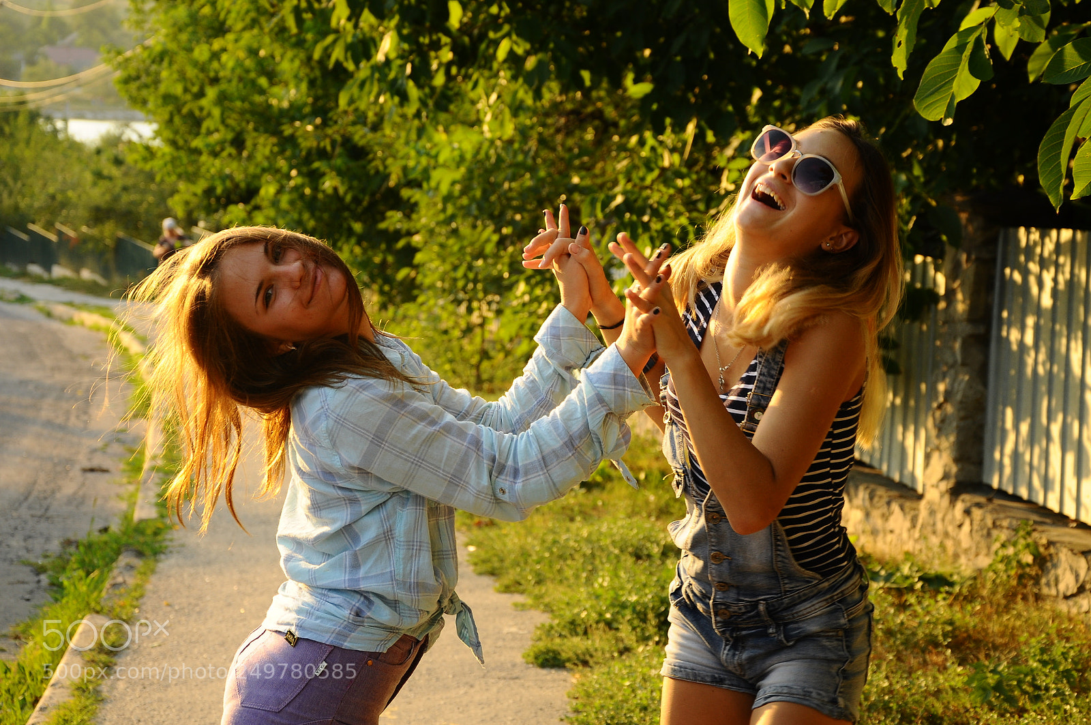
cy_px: 362
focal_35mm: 75
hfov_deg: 27.0
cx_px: 546
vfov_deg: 18.1
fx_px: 2270
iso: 200
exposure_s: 1/125
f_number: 5
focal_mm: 50
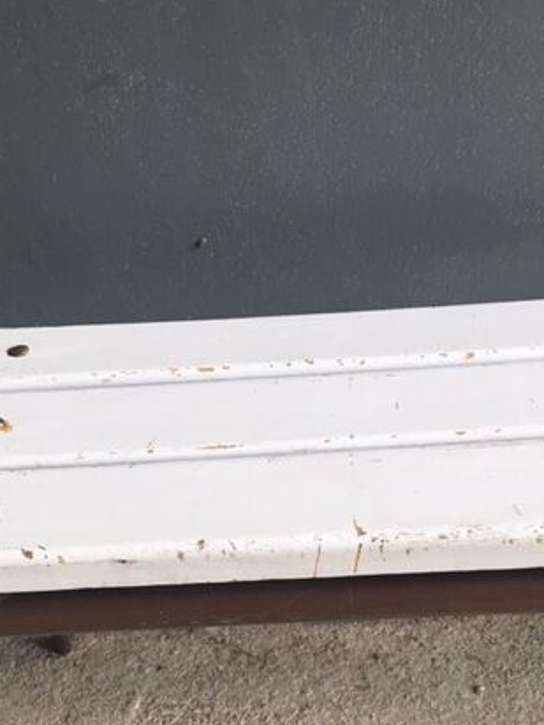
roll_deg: +7.8
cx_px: 188
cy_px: 496
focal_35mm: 45
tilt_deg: -38.4
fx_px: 943
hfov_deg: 32.0
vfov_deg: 41.4
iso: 25
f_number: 2.2
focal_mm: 4.15
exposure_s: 1/33
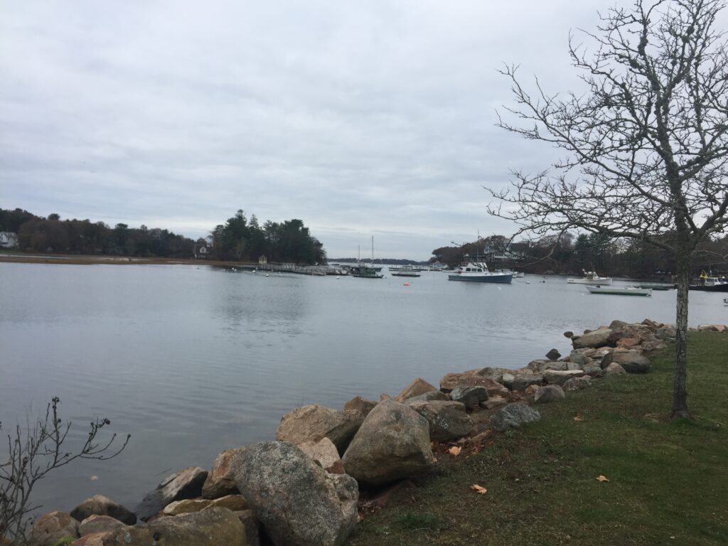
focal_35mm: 29
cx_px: 364
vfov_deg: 48.2
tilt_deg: -1.1
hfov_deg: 61.7
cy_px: 273
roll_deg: -2.0
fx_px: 610
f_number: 2.2
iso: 32
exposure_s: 1/359
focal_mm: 4.15
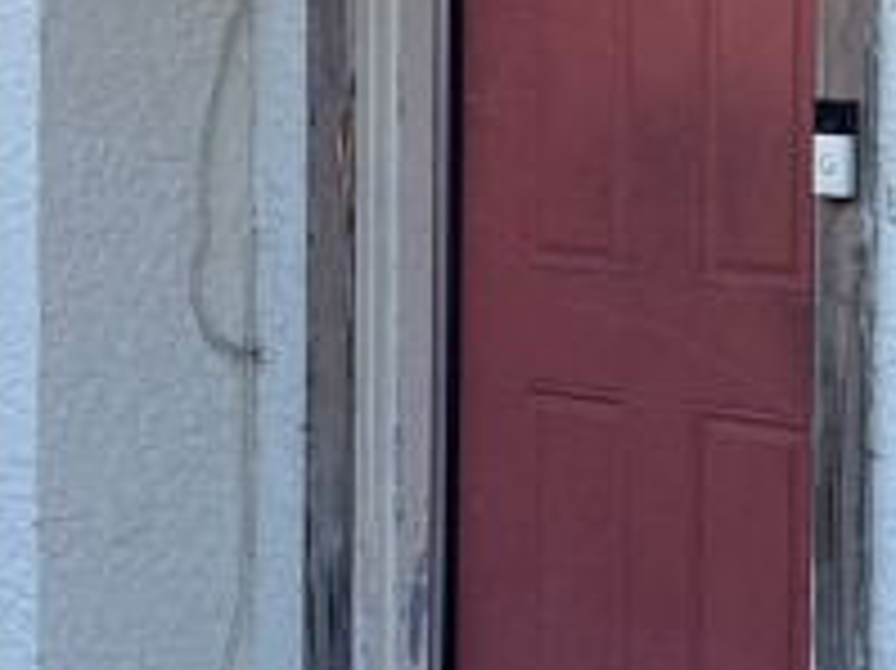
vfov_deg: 11.0
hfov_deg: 14.7
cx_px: 644
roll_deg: -0.2
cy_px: 54
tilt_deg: -3.2
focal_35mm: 134
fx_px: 3466
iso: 50
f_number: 1.6
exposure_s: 1/323
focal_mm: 5.1
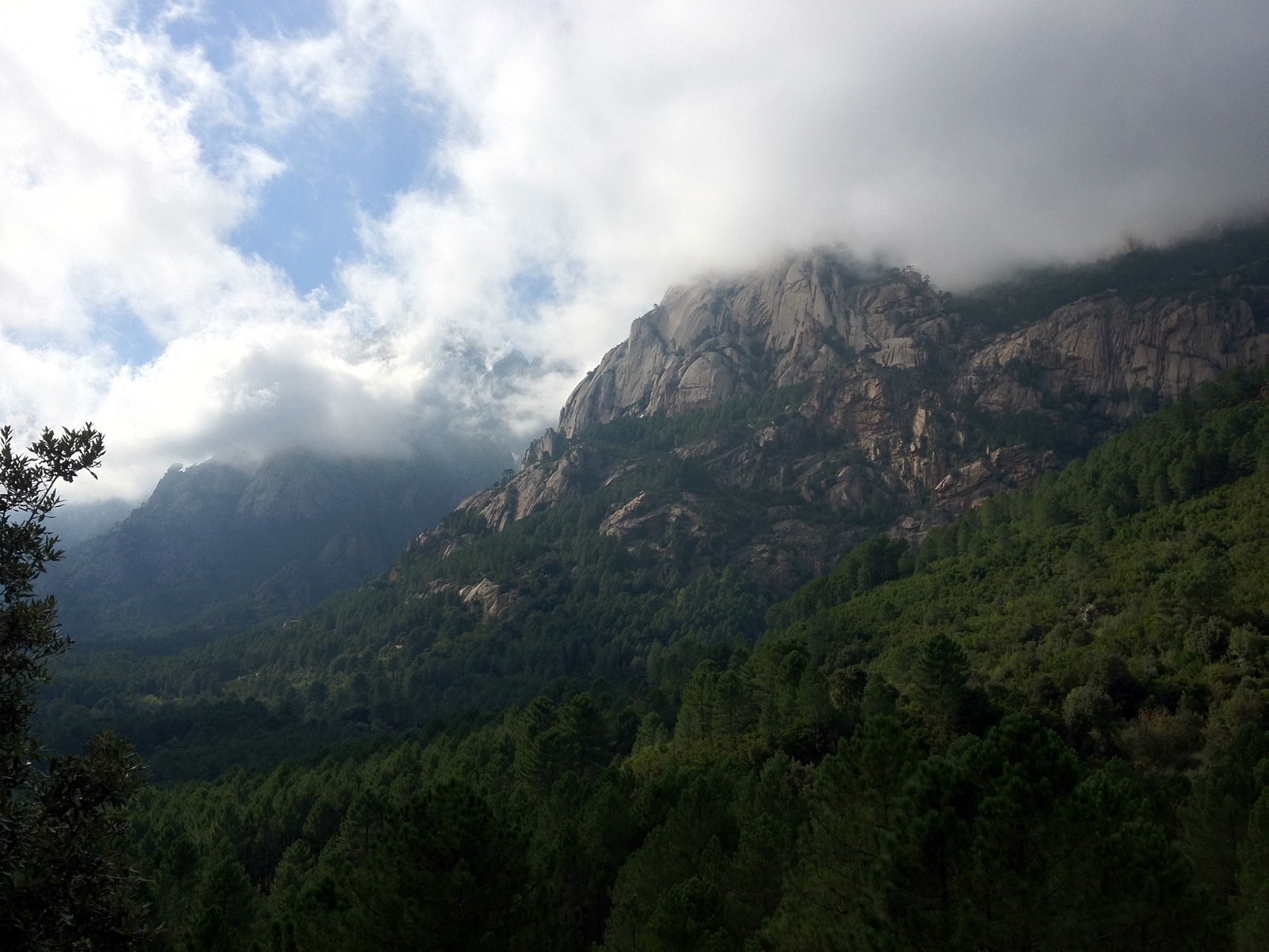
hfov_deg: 52.6
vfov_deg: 40.7
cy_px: 476
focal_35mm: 35
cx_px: 634
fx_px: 1283
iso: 64
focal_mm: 4.28
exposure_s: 1/3460
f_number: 2.4
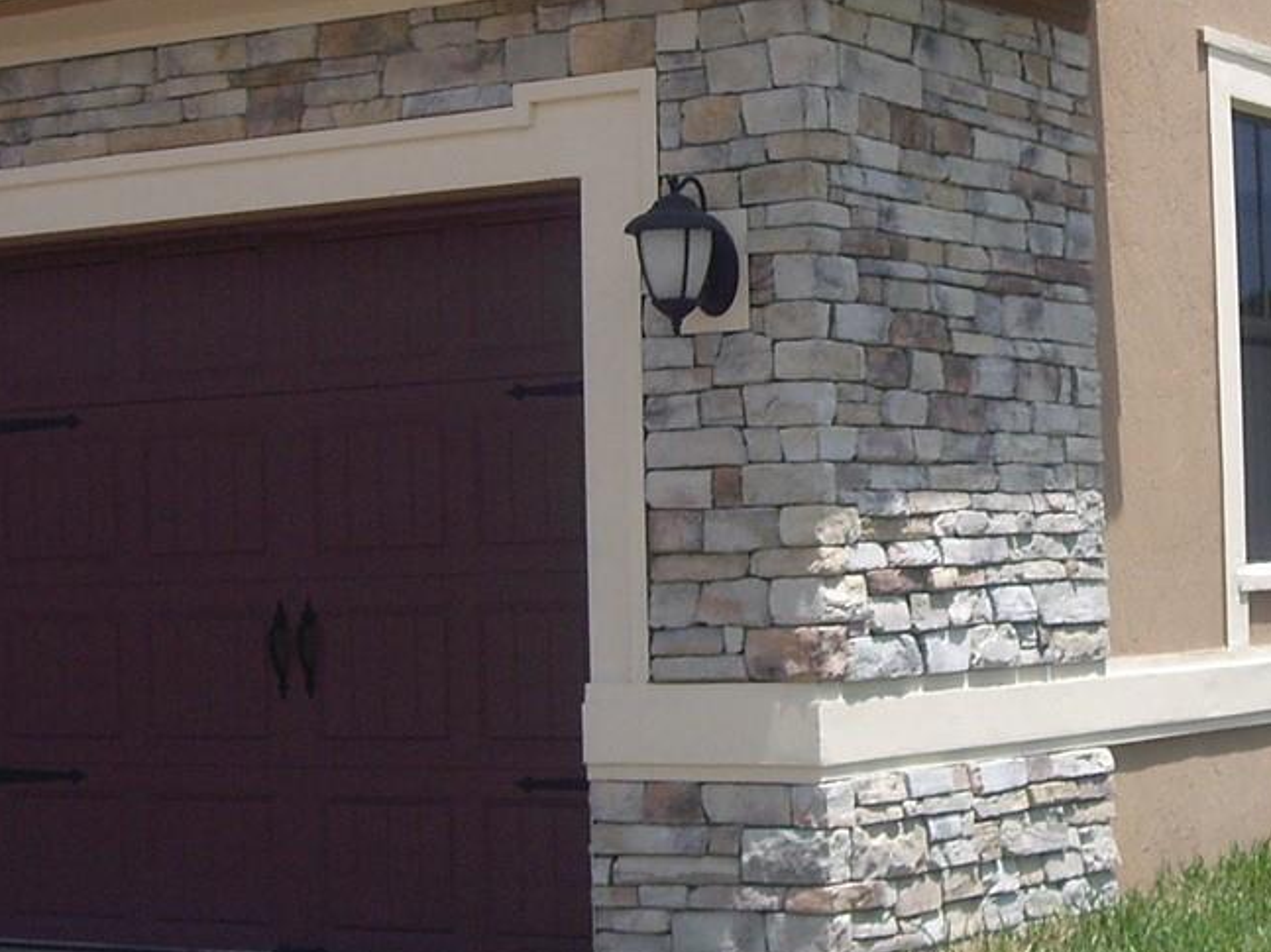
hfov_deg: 20.7
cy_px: 133
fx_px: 3451
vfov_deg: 15.6
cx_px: 937
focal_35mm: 94
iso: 64
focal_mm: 6.2
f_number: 4.3
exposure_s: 1/500
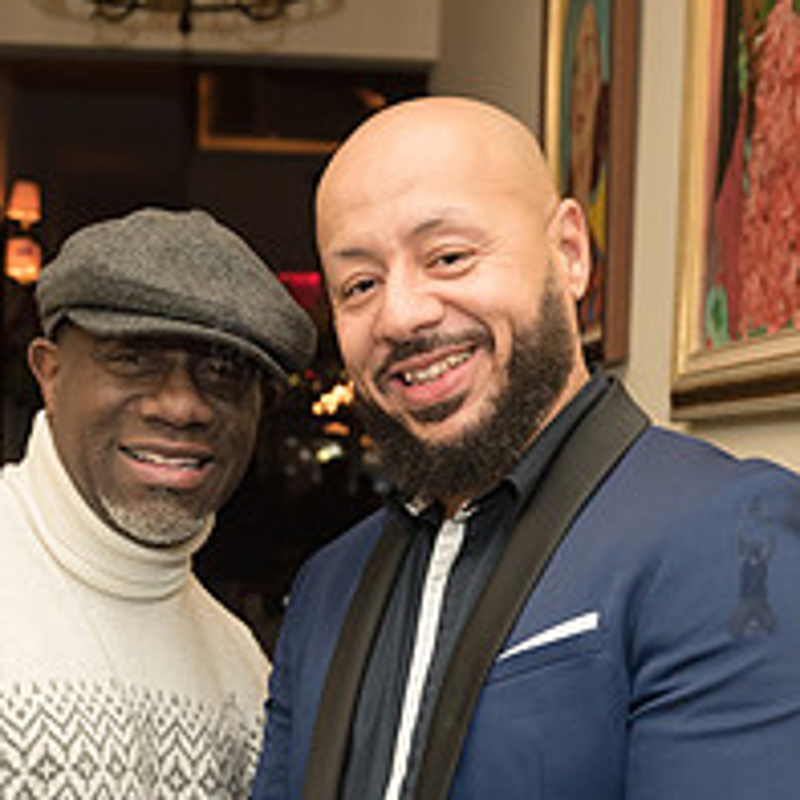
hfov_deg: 21.5
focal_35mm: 80
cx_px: 227
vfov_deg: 21.1
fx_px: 2092
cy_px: 761
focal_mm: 32
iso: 1600
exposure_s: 1/250
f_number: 4.5
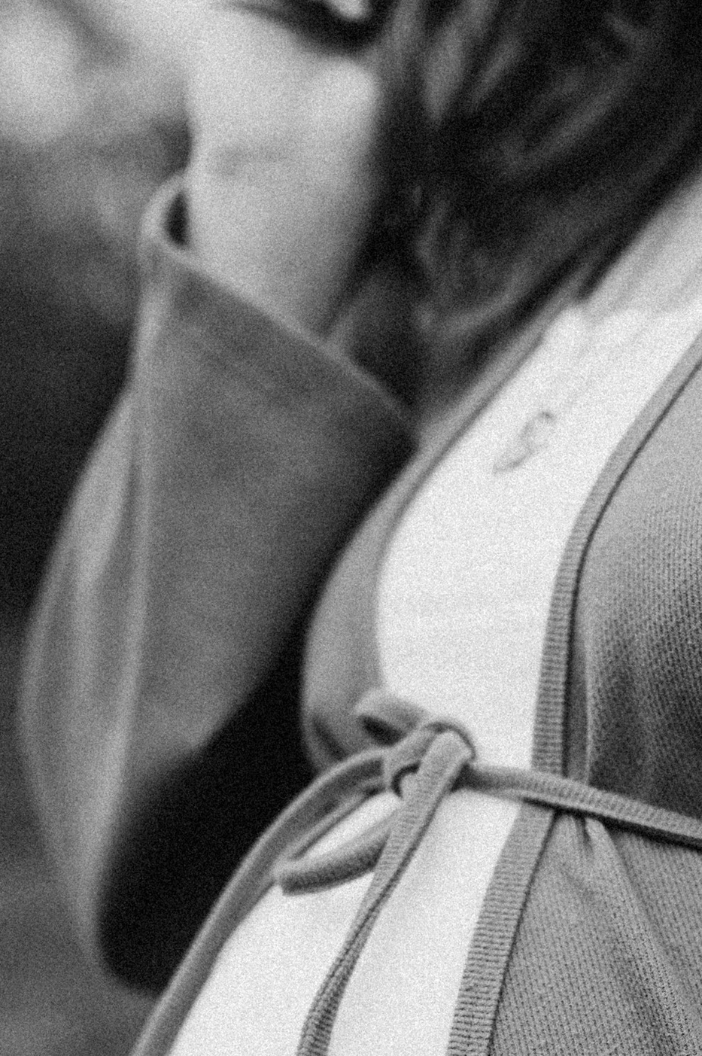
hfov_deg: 14.1
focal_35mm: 96
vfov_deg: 20.3
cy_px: 1146
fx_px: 2813
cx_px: 670
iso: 160
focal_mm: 35
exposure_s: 1/1600
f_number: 2
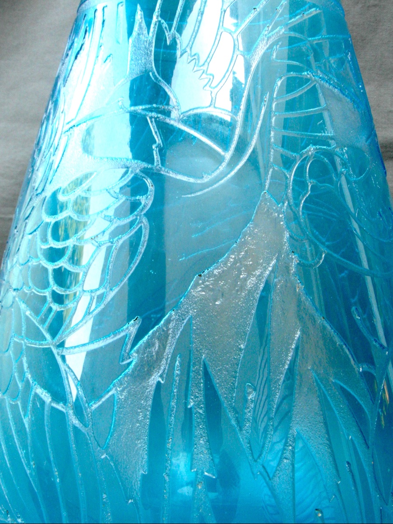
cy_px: 262
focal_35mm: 41
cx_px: 196
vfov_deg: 45.8
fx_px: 621
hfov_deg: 35.1
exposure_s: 1/30
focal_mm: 6.8
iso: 240
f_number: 5.8
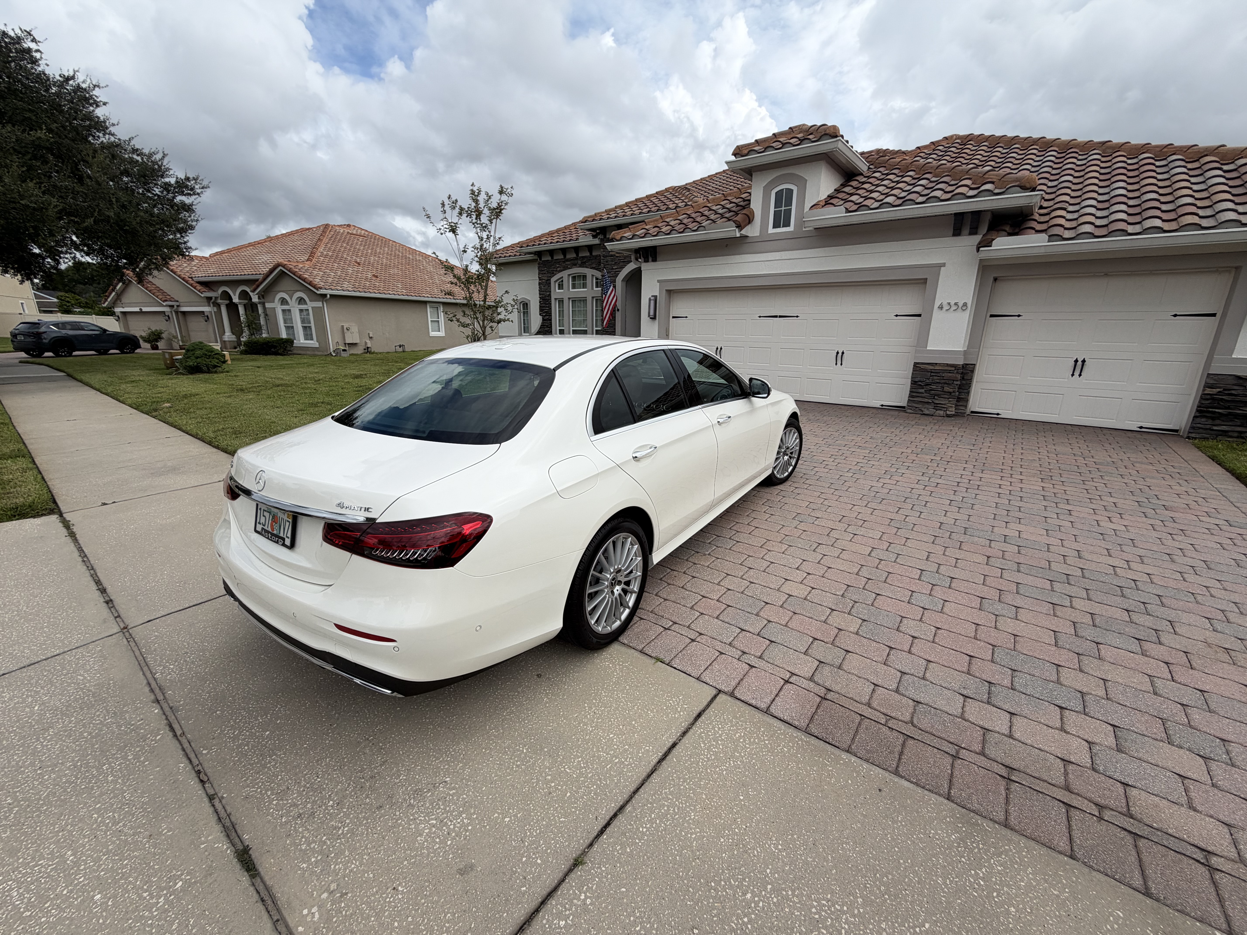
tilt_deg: -10.3
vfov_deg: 85.7
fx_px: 504
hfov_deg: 102.1
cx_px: 624
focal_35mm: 14
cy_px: 468
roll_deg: -0.7
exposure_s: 1/1017
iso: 20
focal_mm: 2.22
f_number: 2.2
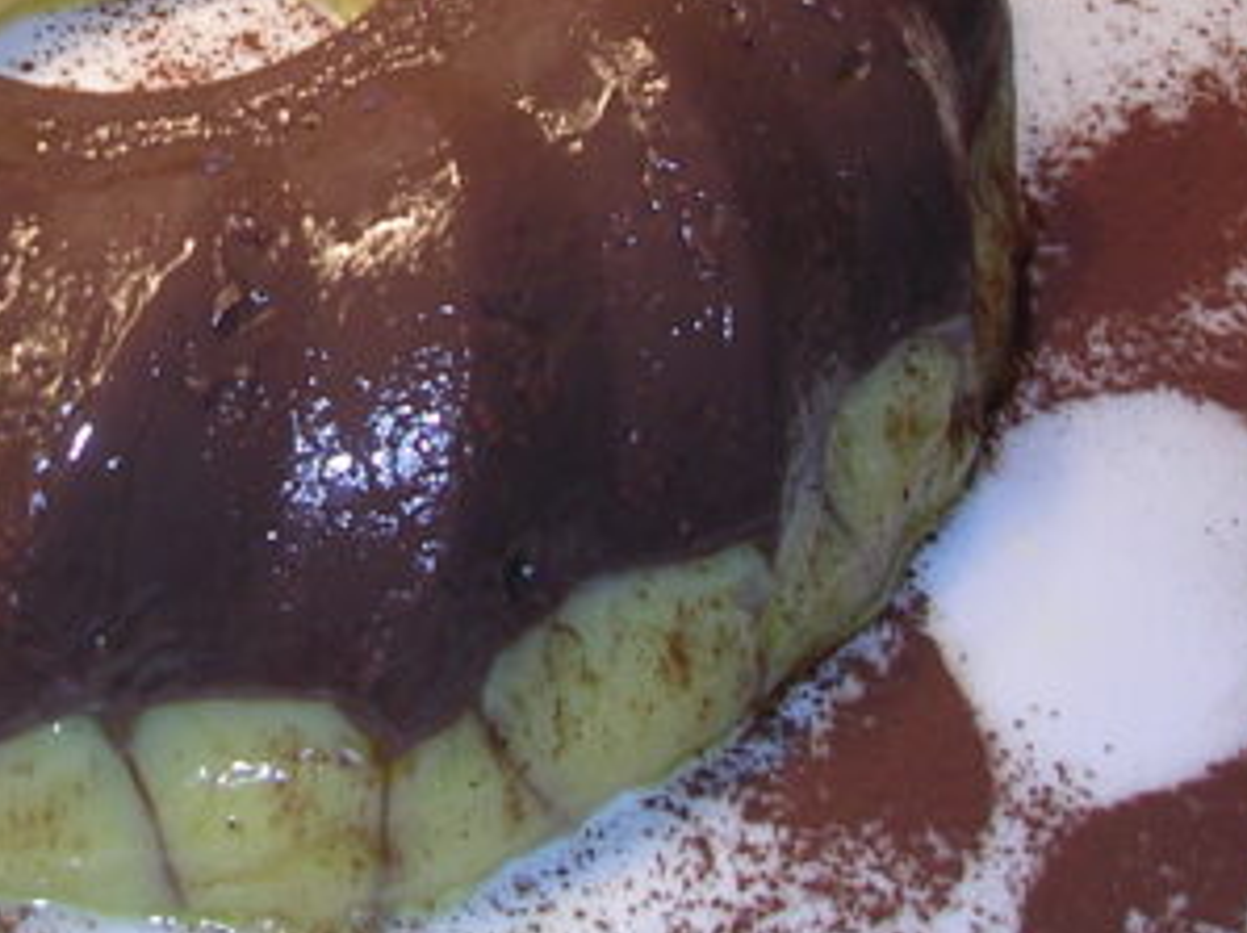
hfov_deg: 19.8
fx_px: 3527
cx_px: 234
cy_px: -255
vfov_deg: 14.5
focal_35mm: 98
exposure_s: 1/30
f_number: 2.8
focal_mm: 5.8
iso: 100
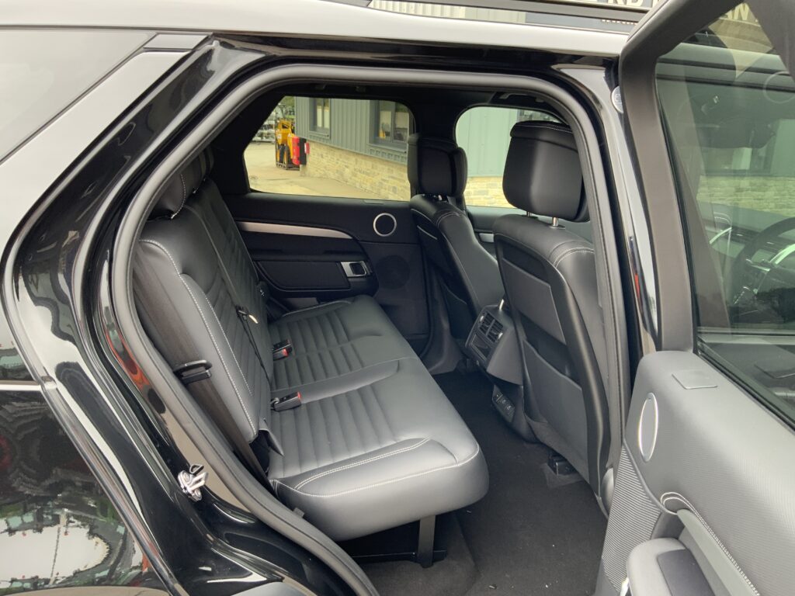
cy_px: 298
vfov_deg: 48.2
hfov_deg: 61.7
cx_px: 398
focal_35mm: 29
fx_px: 666
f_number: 1.8
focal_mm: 3
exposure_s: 1/122
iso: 50
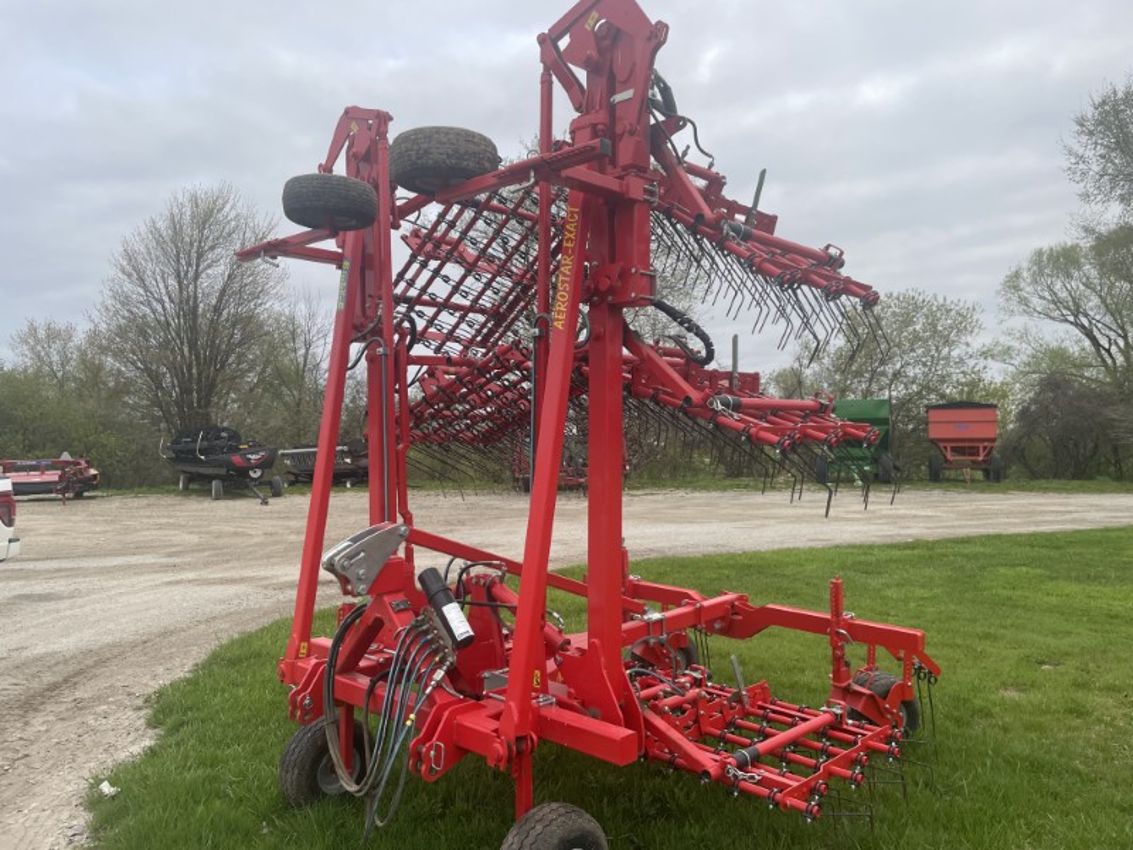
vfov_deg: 53.1
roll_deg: +0.9
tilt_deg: +3.0
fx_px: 851
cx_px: 566
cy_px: 425
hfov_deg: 67.3
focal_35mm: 26
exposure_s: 1/217
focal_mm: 4.2
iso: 32
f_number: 1.6
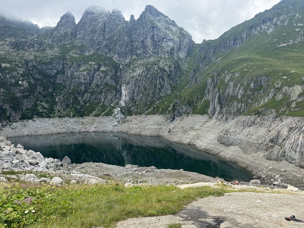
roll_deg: +2.1
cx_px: 152
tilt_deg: -1.5
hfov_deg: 71.6
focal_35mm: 24
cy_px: 114
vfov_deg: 56.8
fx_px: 211
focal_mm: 6.76
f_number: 1.78
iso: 80
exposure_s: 1/1721
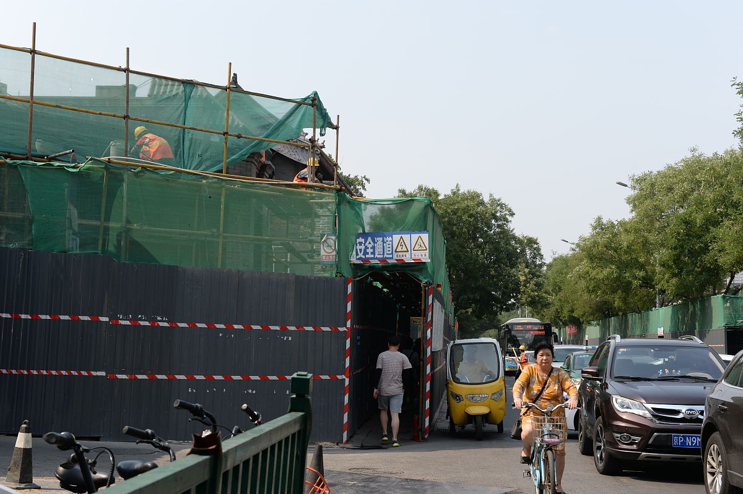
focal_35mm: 56
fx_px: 1155
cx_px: 372
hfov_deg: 35.7
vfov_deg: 24.2
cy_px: 247
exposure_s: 1/250
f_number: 8
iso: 160
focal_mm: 56
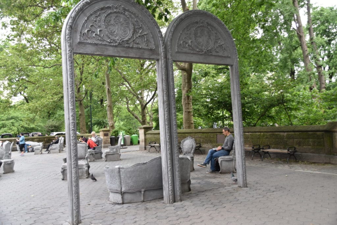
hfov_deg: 57.2
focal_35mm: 33
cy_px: 112
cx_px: 168
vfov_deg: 40.0
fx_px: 309
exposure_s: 1/100
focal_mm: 22
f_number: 5
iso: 200
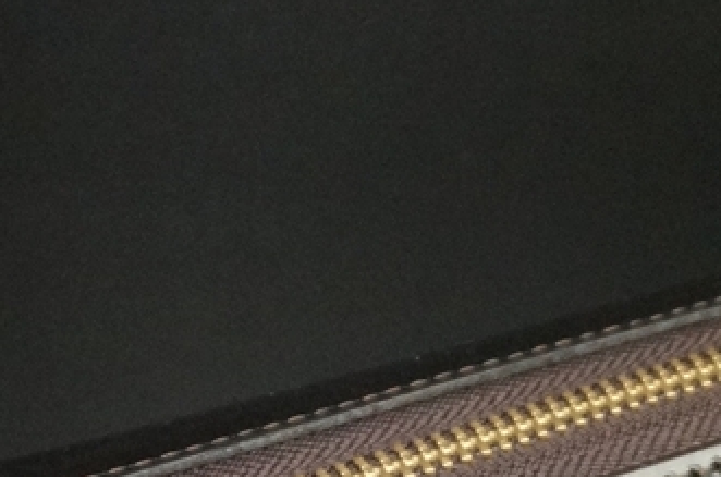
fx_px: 3373
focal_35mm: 169
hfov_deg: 12.1
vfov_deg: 7.9
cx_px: 632
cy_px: 784
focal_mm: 31
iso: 3200
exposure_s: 1/100
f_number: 5
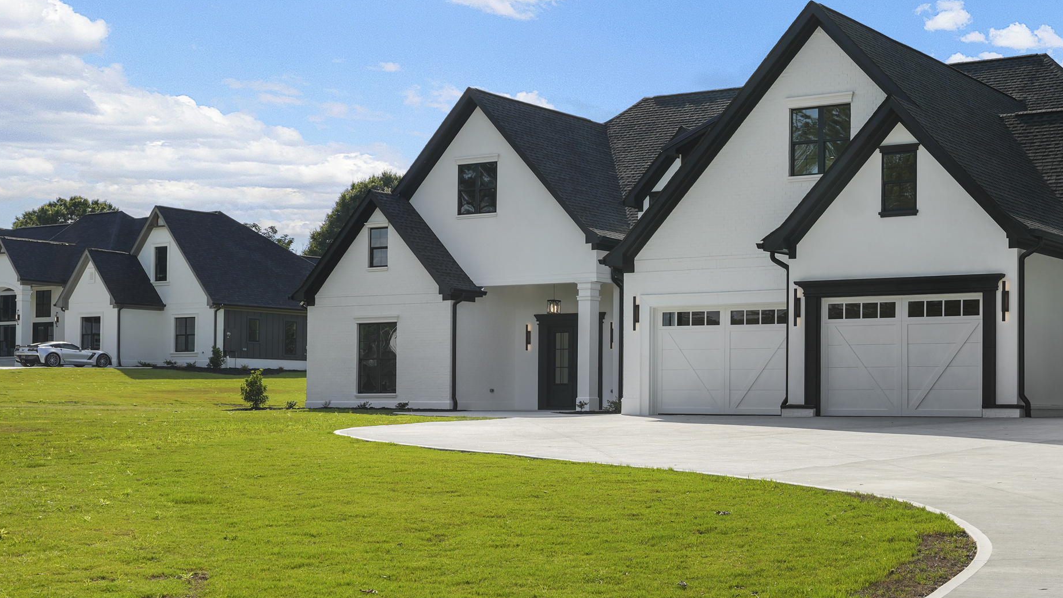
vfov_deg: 22.2
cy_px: 302
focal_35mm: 54
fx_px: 1522
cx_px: 848
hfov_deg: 37.2
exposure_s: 1/400
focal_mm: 31
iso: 100
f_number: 8
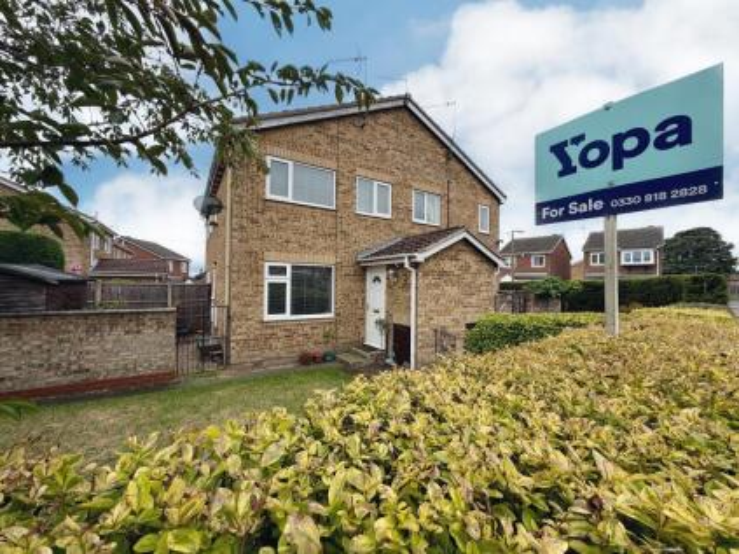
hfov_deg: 102.1
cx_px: 370
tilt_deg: +2.6
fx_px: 299
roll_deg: -0.8
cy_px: 277
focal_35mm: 14
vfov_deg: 85.6
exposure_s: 1/770
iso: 32
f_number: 2.2
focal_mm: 2.22
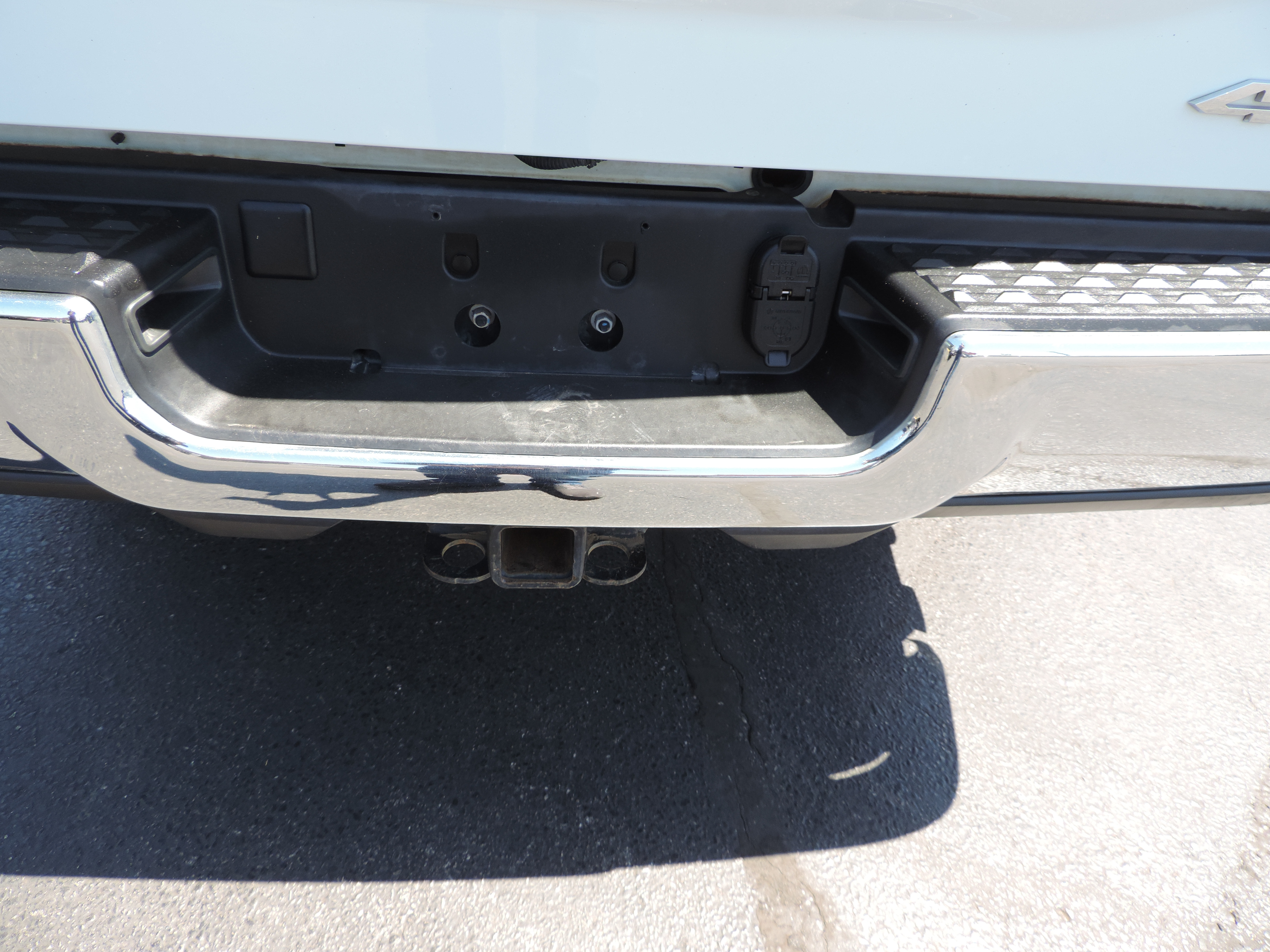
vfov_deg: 56.8
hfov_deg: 71.6
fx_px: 881
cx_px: 635
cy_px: 476
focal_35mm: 24
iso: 80
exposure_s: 1/200
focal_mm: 4.3
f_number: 3
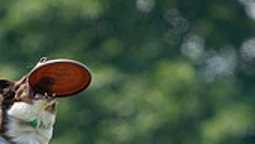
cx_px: 26
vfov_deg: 0.6
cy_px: 241
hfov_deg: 1.0
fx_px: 14504
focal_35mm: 2143
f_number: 6.3
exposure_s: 1/4000
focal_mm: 600
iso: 1600
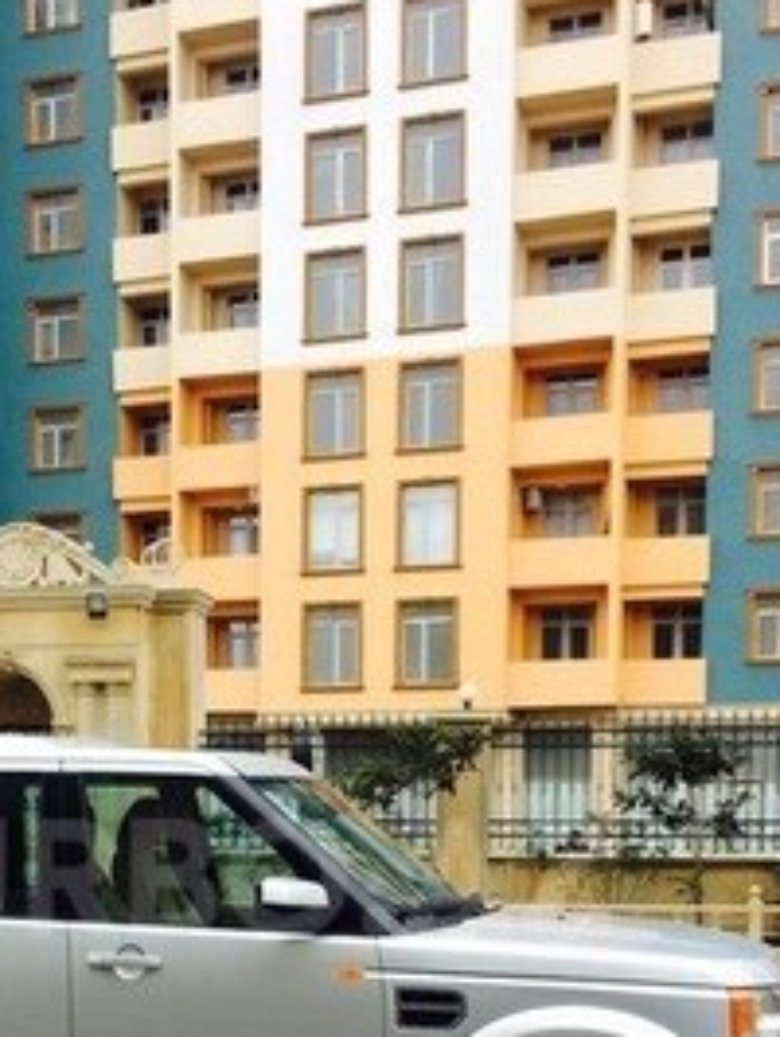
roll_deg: +1.8
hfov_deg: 26.8
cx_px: 211
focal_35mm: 54
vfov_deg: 34.1
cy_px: 877
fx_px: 1620
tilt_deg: -4.3
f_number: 2.2
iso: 40
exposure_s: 1/50
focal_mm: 4.15
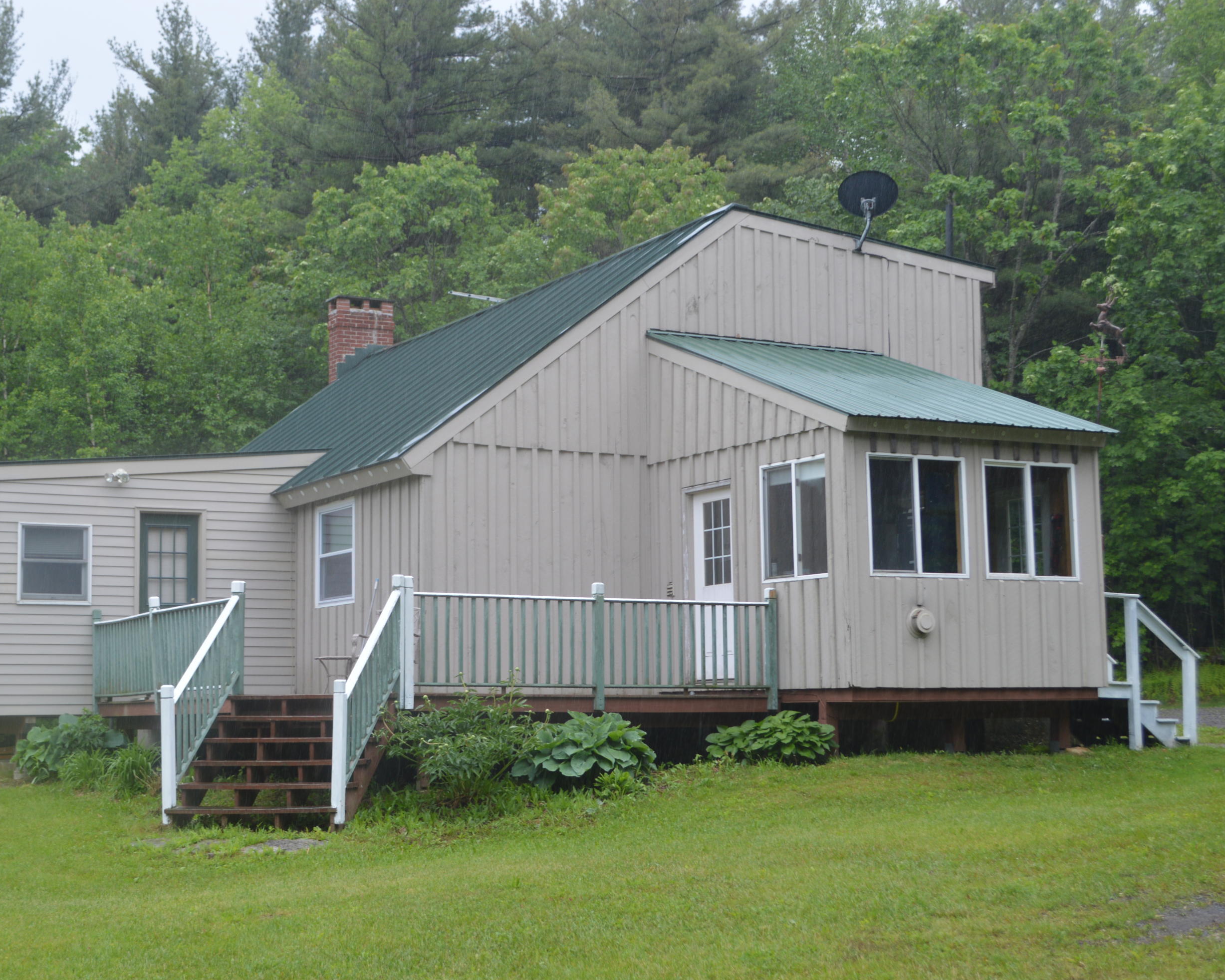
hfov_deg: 34.1
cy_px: 489
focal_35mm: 55
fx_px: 1994
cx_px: 521
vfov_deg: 27.6
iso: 140
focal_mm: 32
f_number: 5.6
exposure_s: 1/125
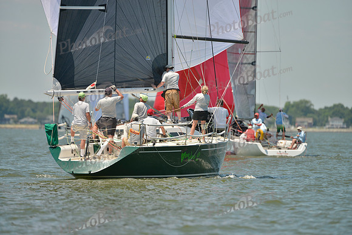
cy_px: 118
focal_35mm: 400
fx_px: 3912
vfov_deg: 3.4
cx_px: 176
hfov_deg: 5.2
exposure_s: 1/1600
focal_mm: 400
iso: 200
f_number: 4.5
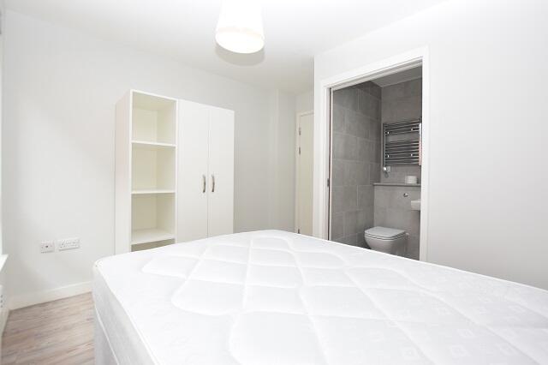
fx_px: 228
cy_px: 182
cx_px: 274
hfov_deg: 100.4
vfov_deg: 77.3
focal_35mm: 15
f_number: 5.6
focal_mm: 10
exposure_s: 1/125
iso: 800
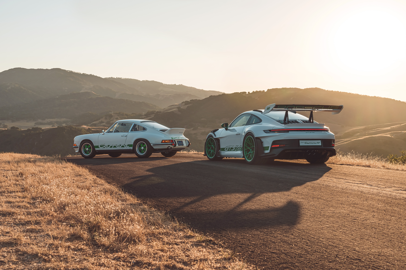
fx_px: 530
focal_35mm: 47
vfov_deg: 28.6
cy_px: 135
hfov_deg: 41.9
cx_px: 203
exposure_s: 1/200
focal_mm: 47
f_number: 8
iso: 160
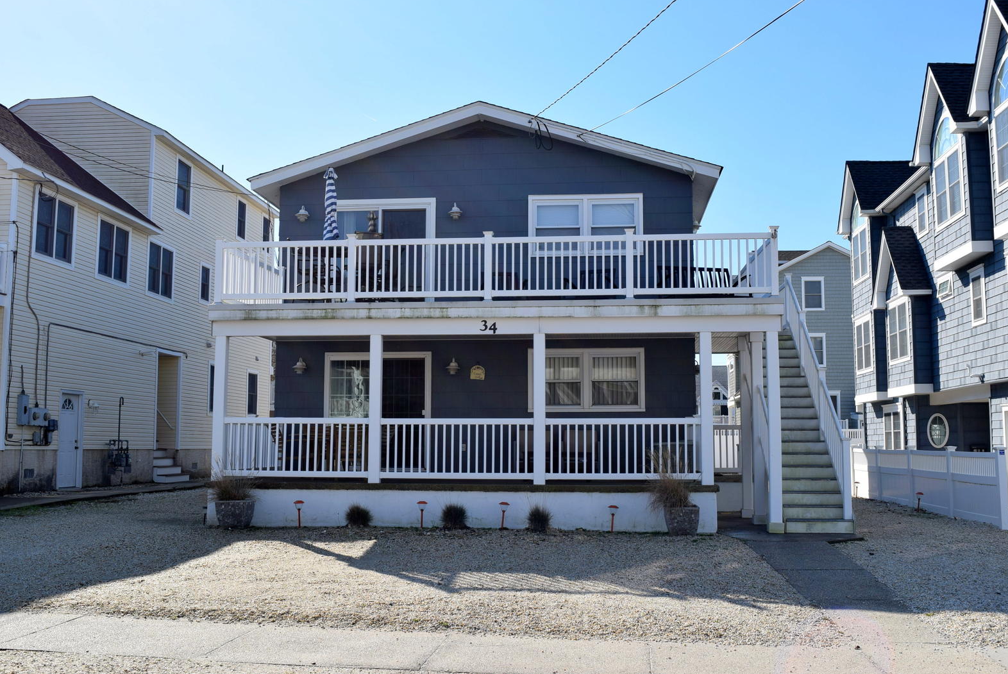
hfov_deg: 51.8
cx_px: 498
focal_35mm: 37
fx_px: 1037
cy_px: 342
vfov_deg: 36.0
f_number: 10
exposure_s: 1/400
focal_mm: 24
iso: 200
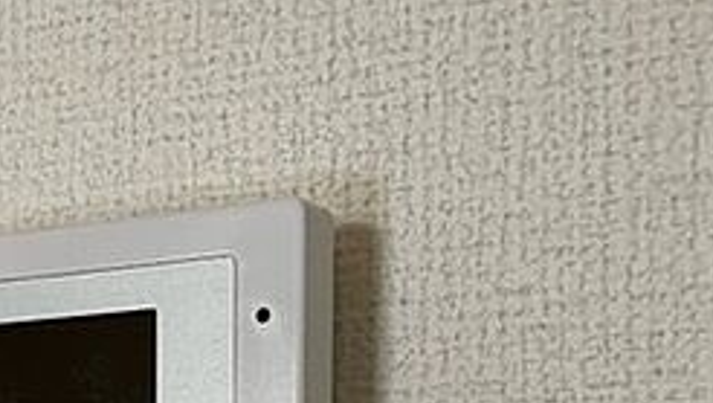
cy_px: 618
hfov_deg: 28.9
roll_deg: +0.7
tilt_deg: -2.1
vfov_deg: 16.0
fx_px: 1306
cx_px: 29
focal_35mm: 69
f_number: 1.6
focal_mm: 4.2
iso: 250
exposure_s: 1/60
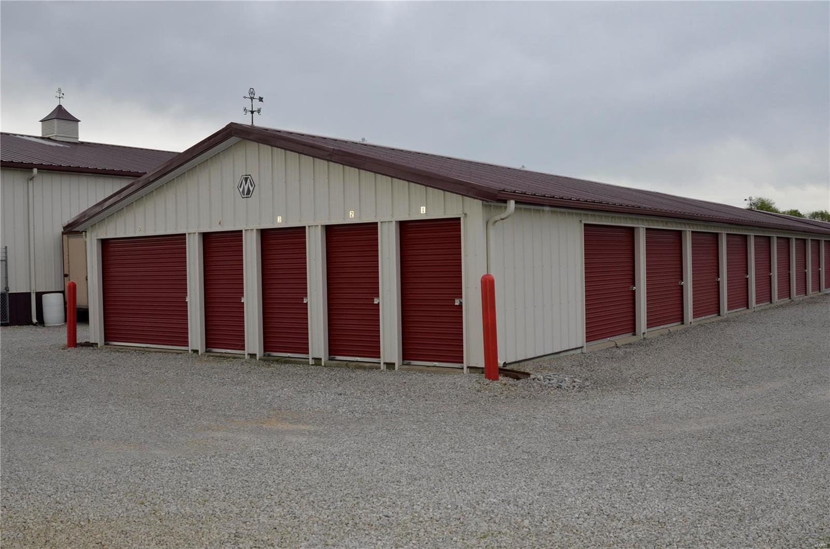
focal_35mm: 36
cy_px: 274
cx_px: 415
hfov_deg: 53.2
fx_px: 828
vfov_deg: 36.7
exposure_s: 1/250
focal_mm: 24
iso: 400
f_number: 7.1
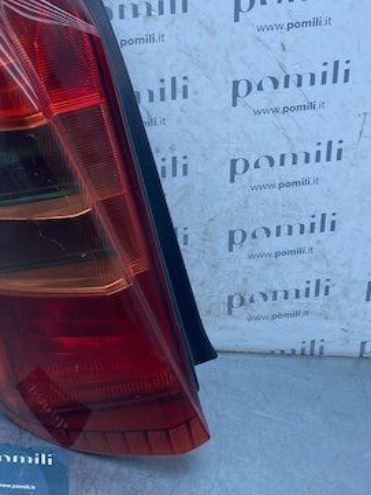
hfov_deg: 30.3
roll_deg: -5.6
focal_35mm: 46
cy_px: 227
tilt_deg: -24.8
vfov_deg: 41.2
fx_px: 658
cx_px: 47
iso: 32
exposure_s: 1/782
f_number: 1.8
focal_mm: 4.25
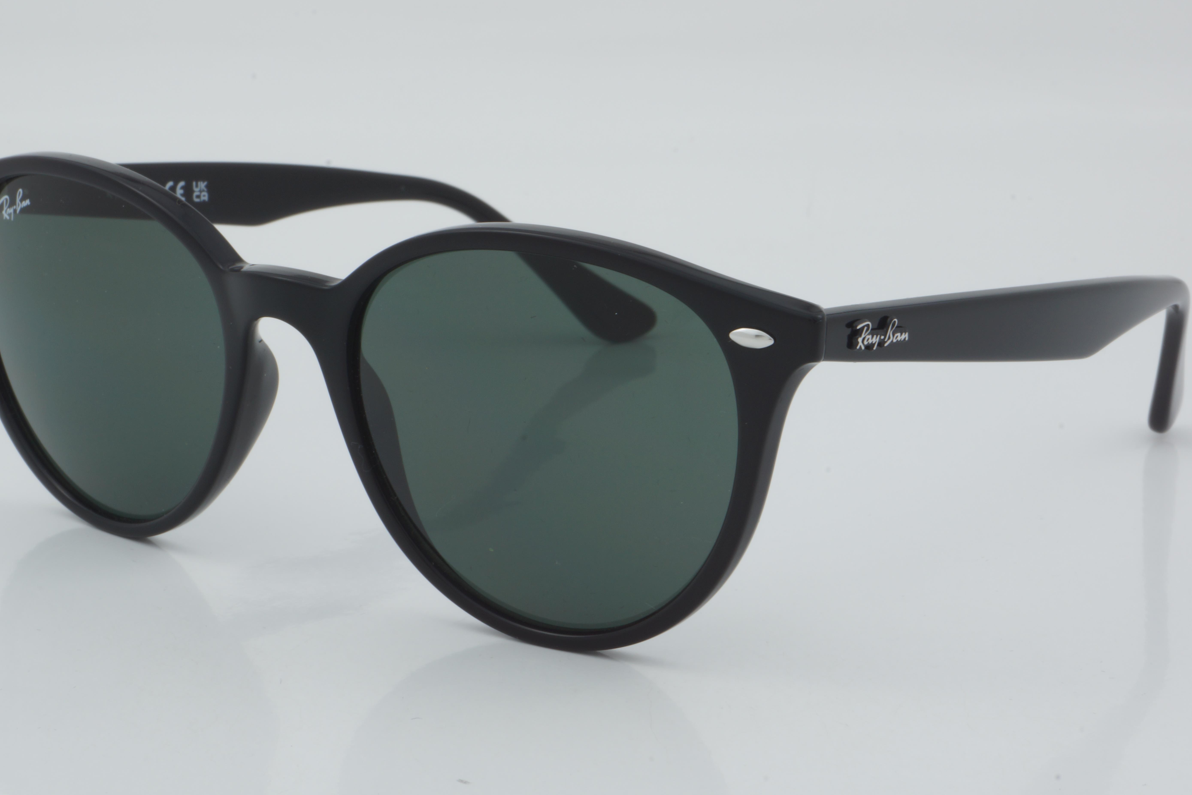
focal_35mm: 81
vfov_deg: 16.9
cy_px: 404
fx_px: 2682
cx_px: 565
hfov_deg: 25.1
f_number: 29
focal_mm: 50
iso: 100
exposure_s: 1/4
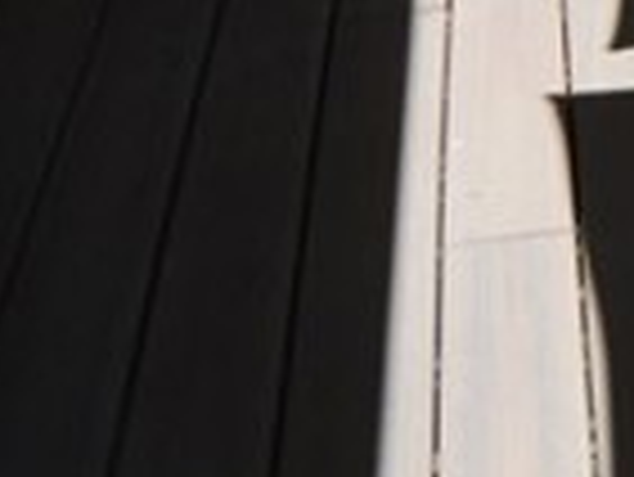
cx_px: 2050
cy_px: -740
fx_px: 3465
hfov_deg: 8.4
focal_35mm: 189
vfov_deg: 7.3
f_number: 10
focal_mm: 18
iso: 360
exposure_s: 1/250
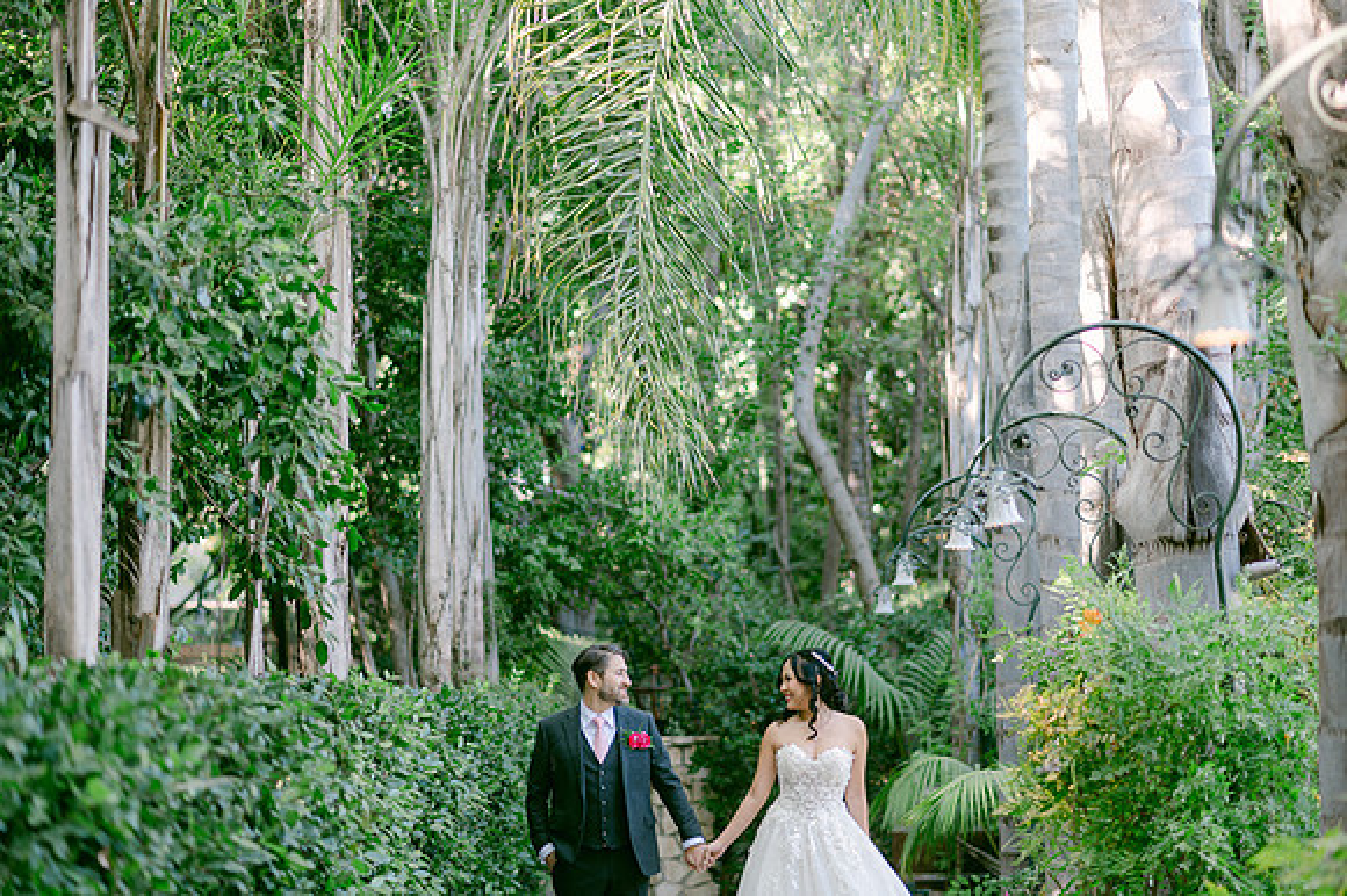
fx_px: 3178
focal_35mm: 85
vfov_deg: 16.1
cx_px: 674
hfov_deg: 23.9
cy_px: 448
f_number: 2
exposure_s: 1/125
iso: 160
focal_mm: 85
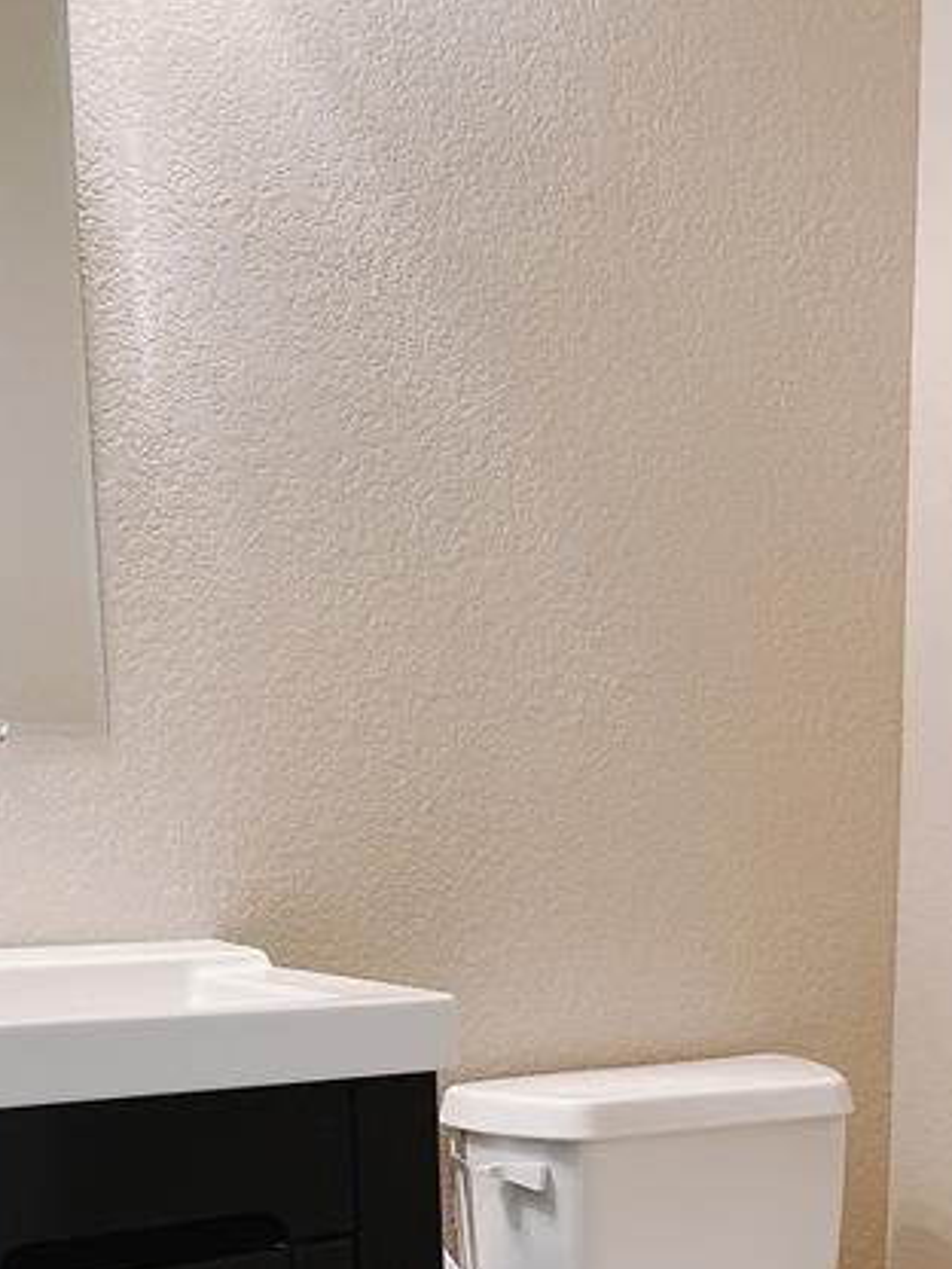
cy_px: 1065
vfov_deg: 37.8
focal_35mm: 48
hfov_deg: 29.8
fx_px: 1760
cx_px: 705
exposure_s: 1/60
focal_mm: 4.2
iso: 250
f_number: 1.6
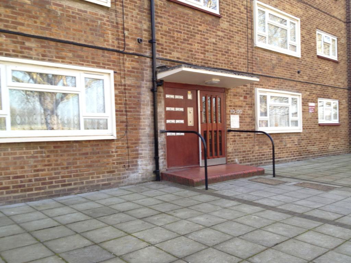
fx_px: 355
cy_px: 132
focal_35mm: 35
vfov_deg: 40.7
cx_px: 176
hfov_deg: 52.6
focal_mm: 4.28
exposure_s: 1/185
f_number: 2.4
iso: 80
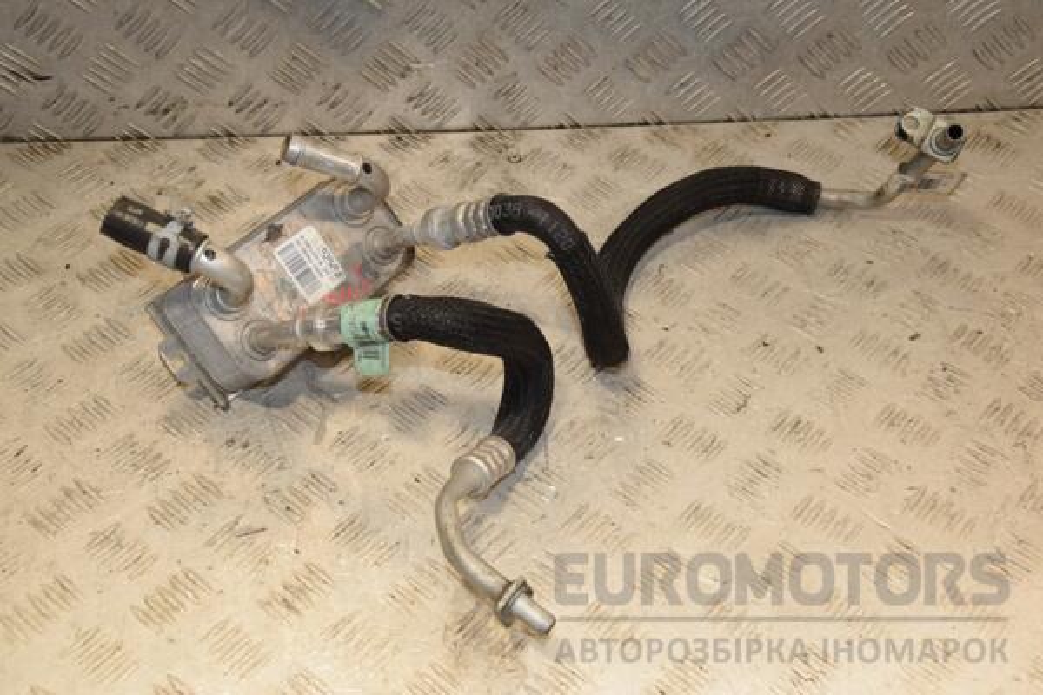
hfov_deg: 43.6
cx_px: 522
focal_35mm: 45
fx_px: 1304
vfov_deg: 29.9
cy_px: 348
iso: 800
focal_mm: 30
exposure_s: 1/200
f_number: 8
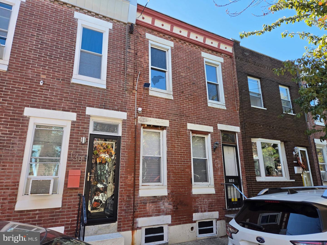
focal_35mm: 23
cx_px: 164
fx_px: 217
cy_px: 122
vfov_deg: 58.9
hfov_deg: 73.9
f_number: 1.8
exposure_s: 1/1449
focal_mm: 5.4
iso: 80
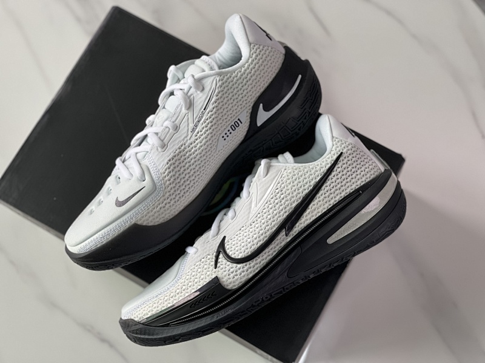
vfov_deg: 22.9
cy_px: 182
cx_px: 242
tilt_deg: -75.4
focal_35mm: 64
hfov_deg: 30.3
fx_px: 897
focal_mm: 7.5
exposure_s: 1/121
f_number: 2.2
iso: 80
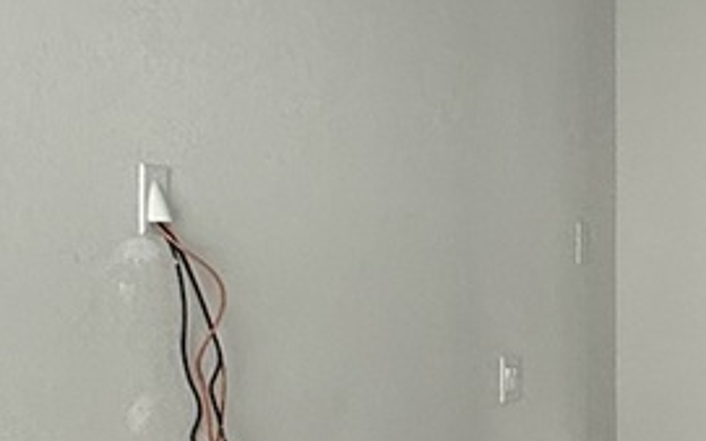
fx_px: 1519
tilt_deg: -1.5
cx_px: 1019
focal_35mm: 79
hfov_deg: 22.2
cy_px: 337
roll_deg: -0.4
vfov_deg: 16.4
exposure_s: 1/60
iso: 500
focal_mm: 2.22
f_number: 2.2
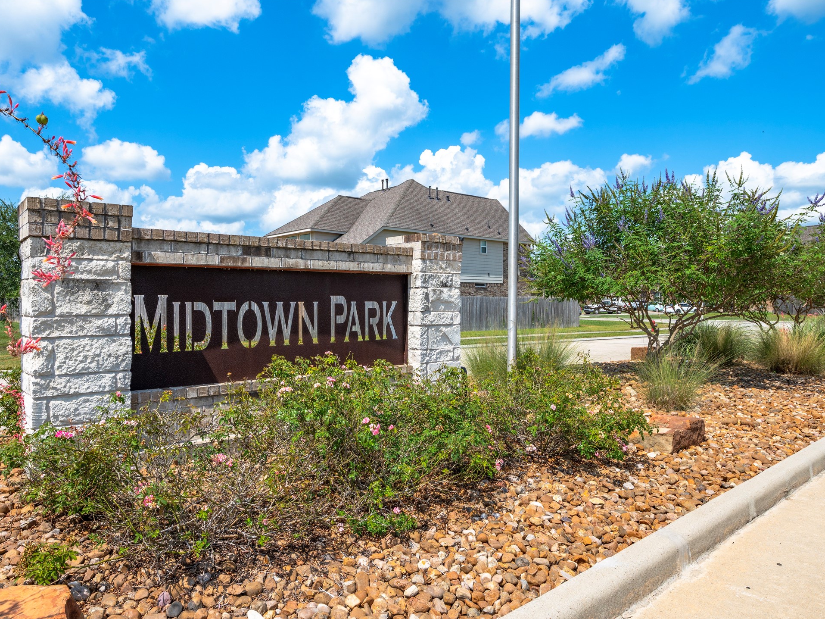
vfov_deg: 56.8
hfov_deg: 71.5
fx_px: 572
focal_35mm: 24
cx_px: 380
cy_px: 308
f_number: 13
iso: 125
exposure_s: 1/250
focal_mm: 22
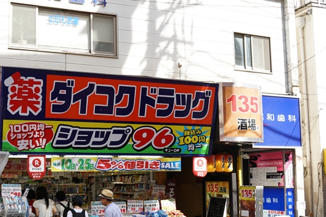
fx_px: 417
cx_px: 104
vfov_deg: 29.0
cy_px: 147
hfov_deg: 42.1
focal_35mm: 46
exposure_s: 1/250
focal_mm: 20
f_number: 4
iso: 100
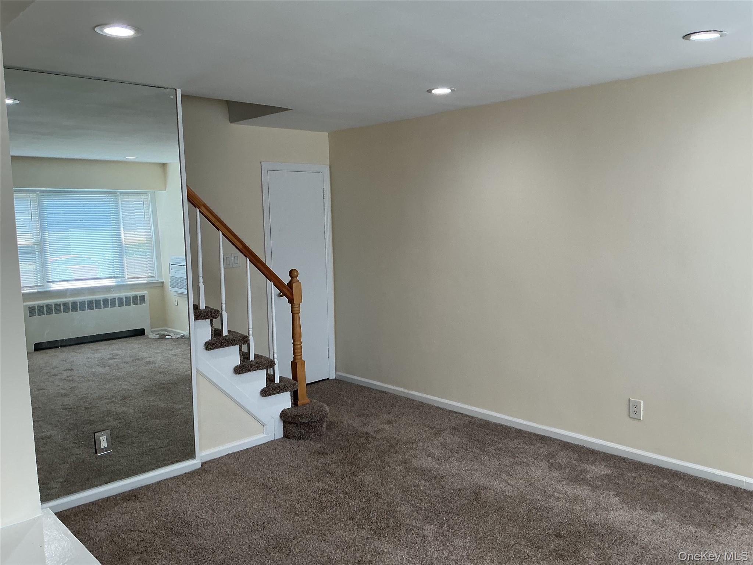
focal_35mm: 29
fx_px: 631
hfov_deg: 61.7
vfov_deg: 48.2
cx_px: 376
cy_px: 282
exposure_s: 1/120
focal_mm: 3
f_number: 1.8
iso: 50
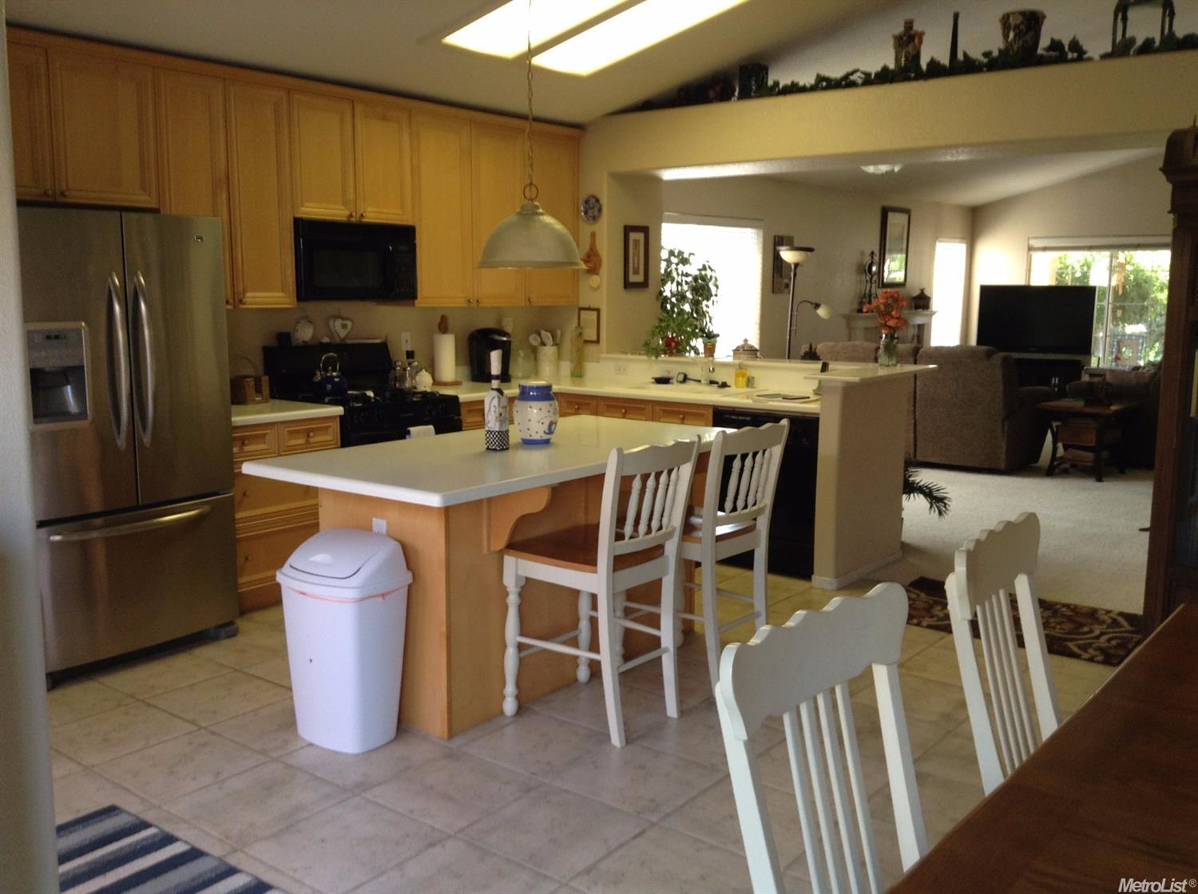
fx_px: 1140
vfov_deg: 42.8
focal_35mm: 33
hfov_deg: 55.4
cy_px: 447
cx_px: 599
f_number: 2.4
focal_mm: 3.3
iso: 50
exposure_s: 1/24
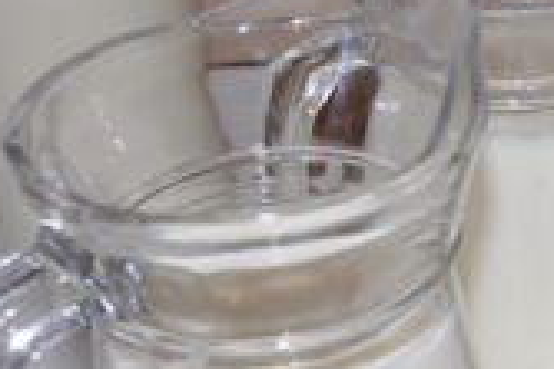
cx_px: 581
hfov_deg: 21.0
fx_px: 1430
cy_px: 382
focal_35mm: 93
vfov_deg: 14.4
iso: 200
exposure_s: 1/30
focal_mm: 24
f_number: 5.6
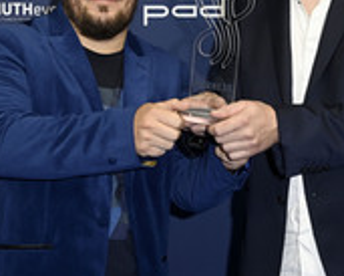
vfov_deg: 14.7
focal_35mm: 104
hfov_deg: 18.4
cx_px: 204
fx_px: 1059
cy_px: 58
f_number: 5
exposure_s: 1/250
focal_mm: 42
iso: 800
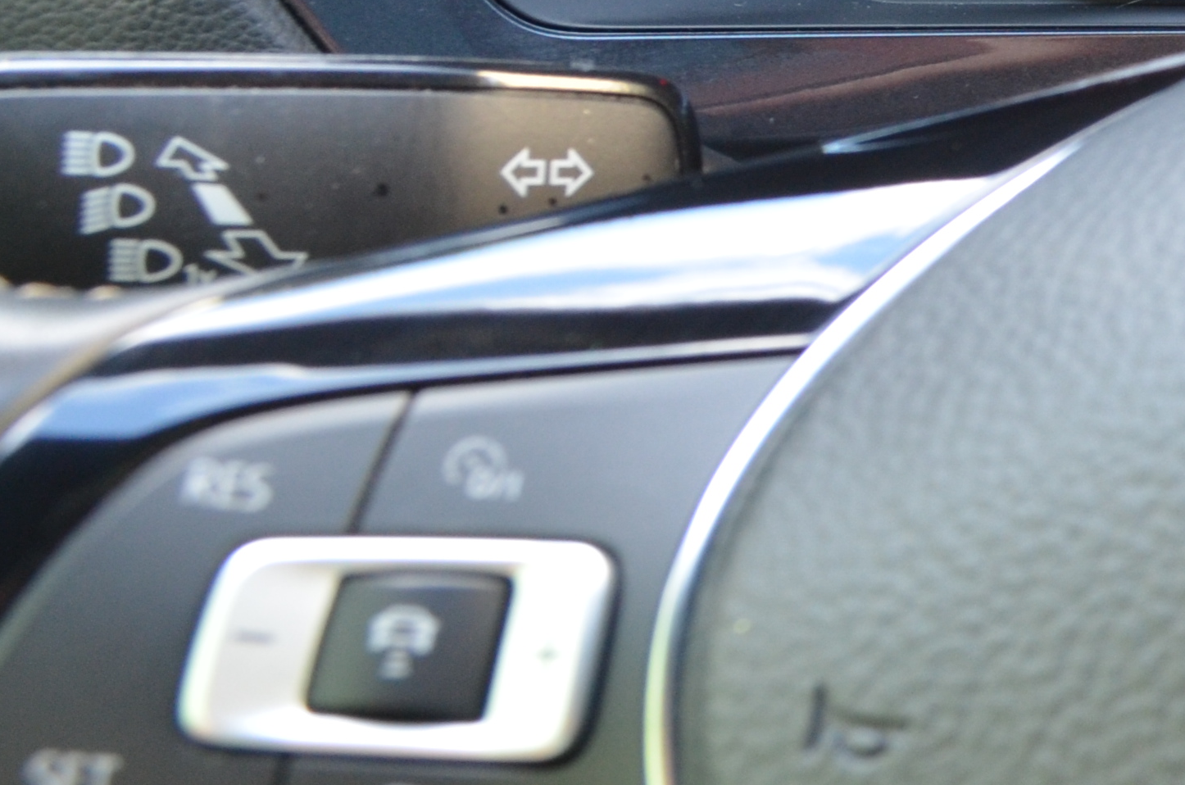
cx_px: 2018
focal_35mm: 92
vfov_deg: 14.1
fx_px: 3022
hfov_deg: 18.3
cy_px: -265
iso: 640
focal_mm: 18
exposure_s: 1/15
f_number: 8
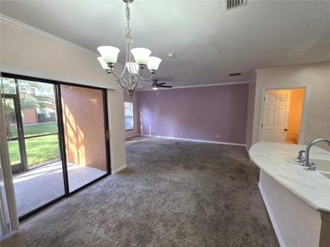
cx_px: 165
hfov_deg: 106.2
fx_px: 124
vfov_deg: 89.9
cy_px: 124
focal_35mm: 13
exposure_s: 1/120
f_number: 1.9
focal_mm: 2.2
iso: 100
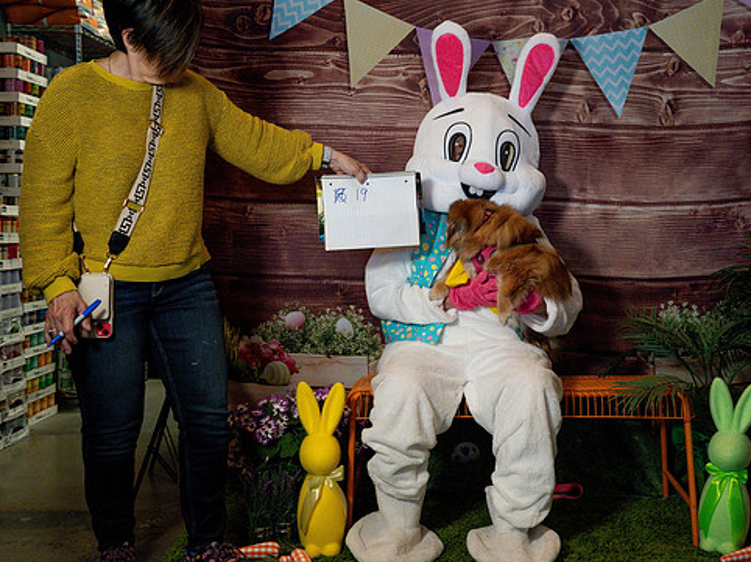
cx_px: 418
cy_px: 270
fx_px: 954
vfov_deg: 32.8
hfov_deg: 42.9
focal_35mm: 44
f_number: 4.5
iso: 8000
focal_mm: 38
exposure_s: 1/500
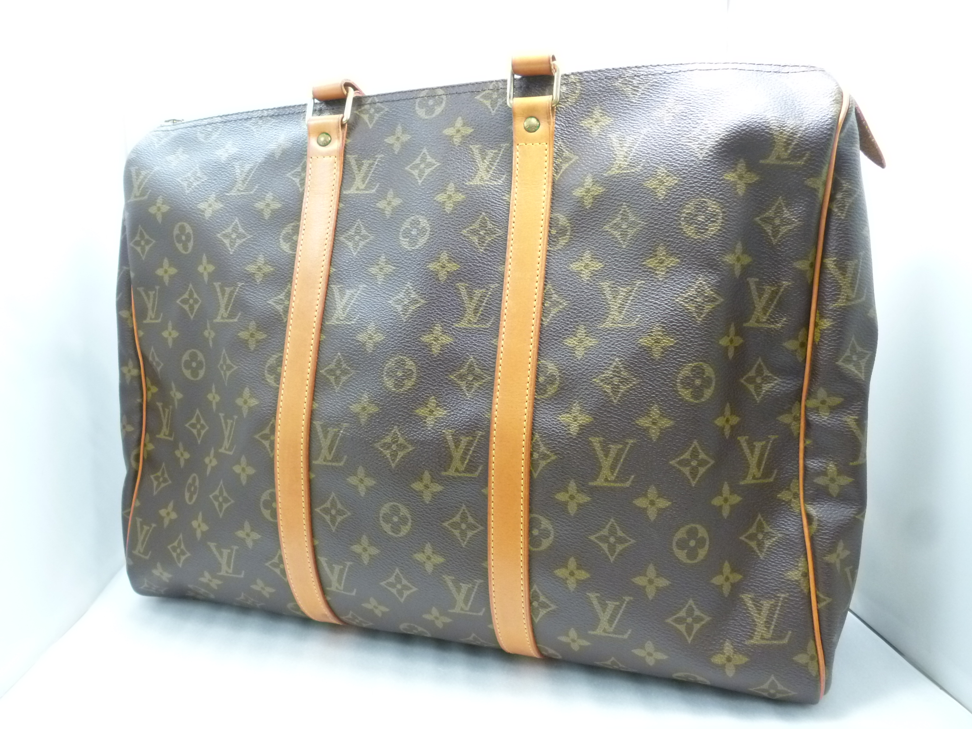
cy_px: 364
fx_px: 786
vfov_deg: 49.7
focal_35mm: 28
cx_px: 486
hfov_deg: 63.4
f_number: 3.1
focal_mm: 5
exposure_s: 1/30
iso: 400
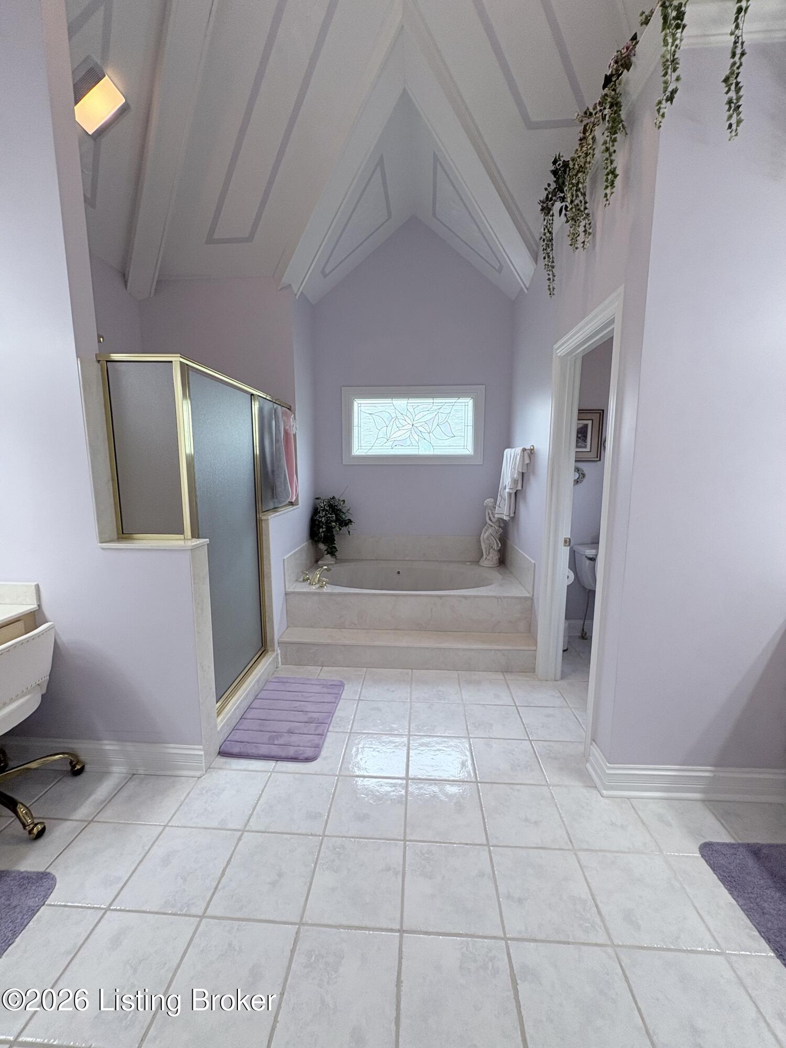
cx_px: 393
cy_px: 524
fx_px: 424
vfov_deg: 102.1
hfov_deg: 85.7
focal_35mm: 14
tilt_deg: -7.3
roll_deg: -0.6
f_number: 2.2
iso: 160
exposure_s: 1/120
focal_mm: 2.22
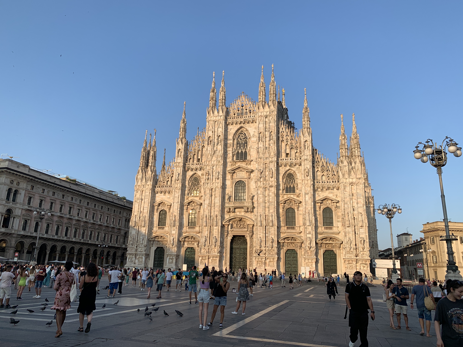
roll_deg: -1.9
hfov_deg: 67.3
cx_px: 232
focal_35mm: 26
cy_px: 174
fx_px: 348
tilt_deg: +15.2
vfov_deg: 53.1
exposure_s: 1/1220
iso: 25
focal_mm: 4.25
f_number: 1.8
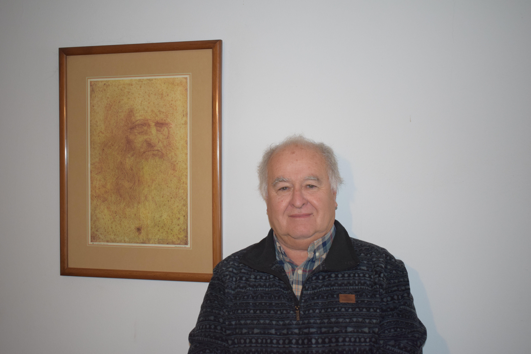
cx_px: 266
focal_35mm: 42
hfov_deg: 46.4
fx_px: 619
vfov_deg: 31.9
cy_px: 177
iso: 1250
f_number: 4.2
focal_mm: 28
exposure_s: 1/60
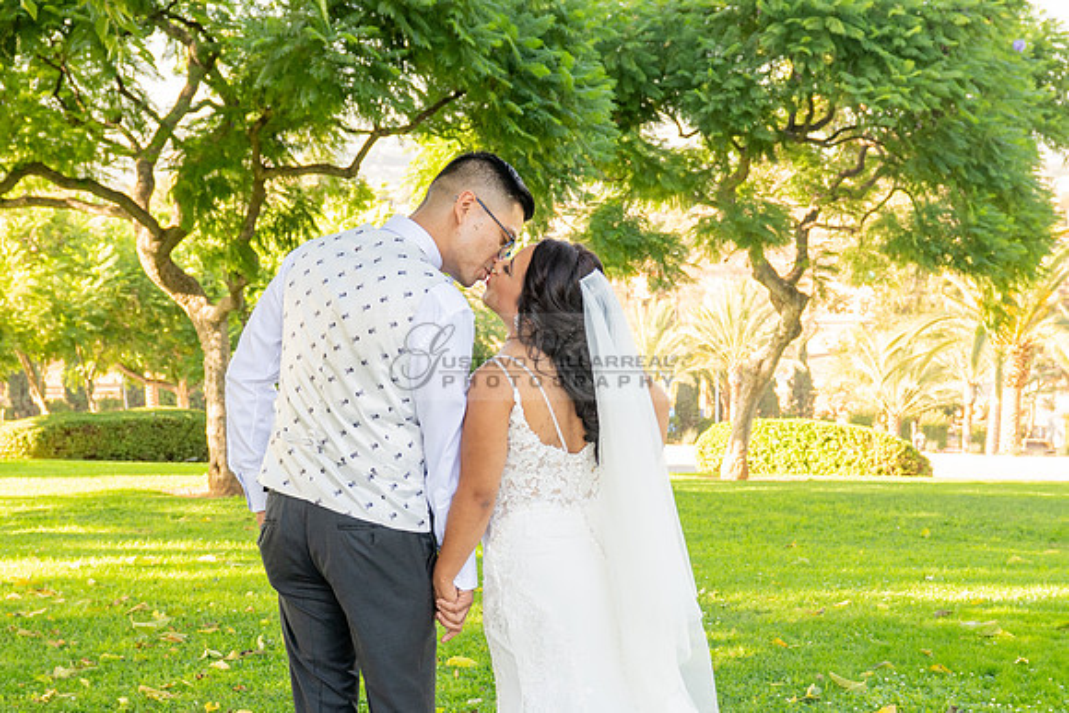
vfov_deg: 24.4
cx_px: 597
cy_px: 619
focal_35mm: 54
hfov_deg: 36.7
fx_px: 1609
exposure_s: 1/200
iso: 200
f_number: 4.5
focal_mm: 24
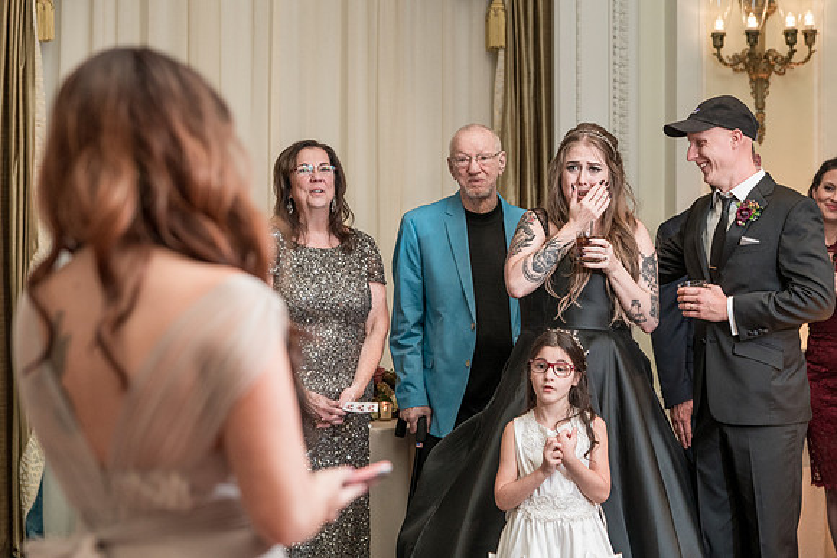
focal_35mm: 92
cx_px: 451
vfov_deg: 14.9
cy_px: 301
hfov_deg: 22.2
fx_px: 2130
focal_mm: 84
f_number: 4
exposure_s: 1/200
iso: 2000
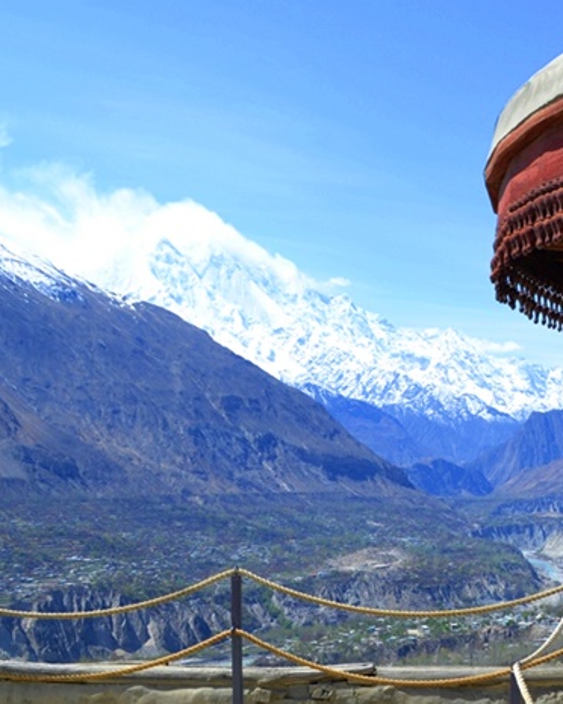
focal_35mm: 49
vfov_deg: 38.0
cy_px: 389
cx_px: 504
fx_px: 1021
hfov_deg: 29.6
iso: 100
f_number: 7.1
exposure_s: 1/200
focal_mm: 18
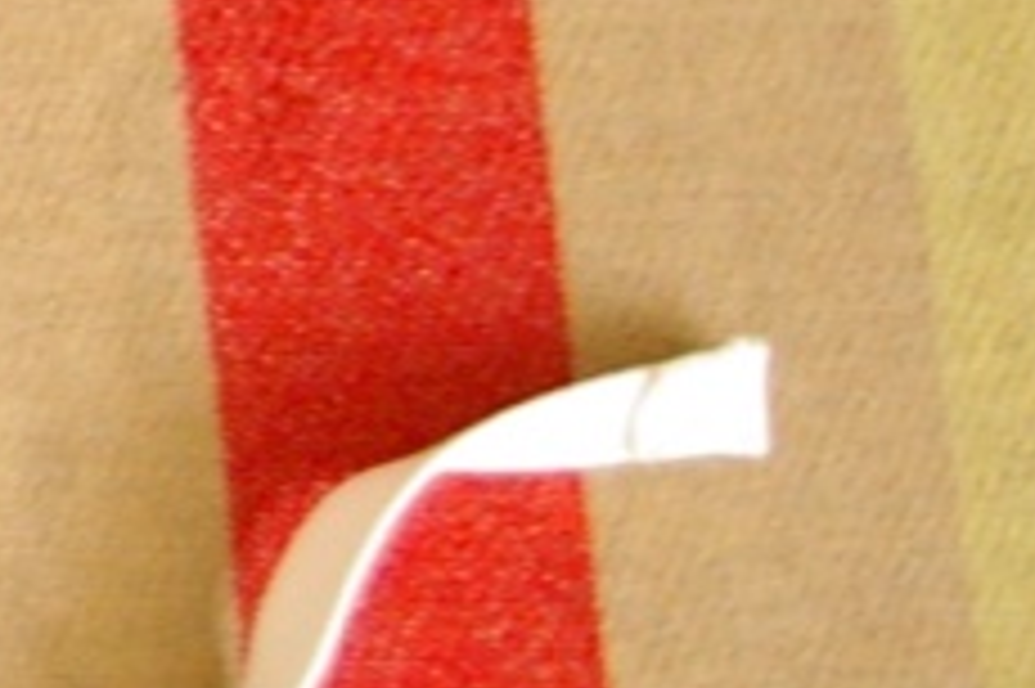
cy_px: -591
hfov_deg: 7.9
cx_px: -2084
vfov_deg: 6.0
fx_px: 6472
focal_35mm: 225
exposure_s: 1/40
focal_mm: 23
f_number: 4
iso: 1600
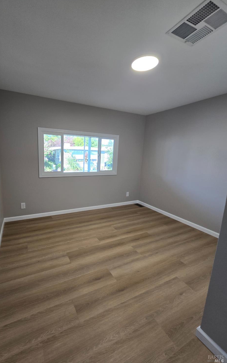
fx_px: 139
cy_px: 182
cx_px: 90
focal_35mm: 14
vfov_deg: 105.3
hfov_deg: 77.7
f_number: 2.2
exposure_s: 1/60
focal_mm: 2.2
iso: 80
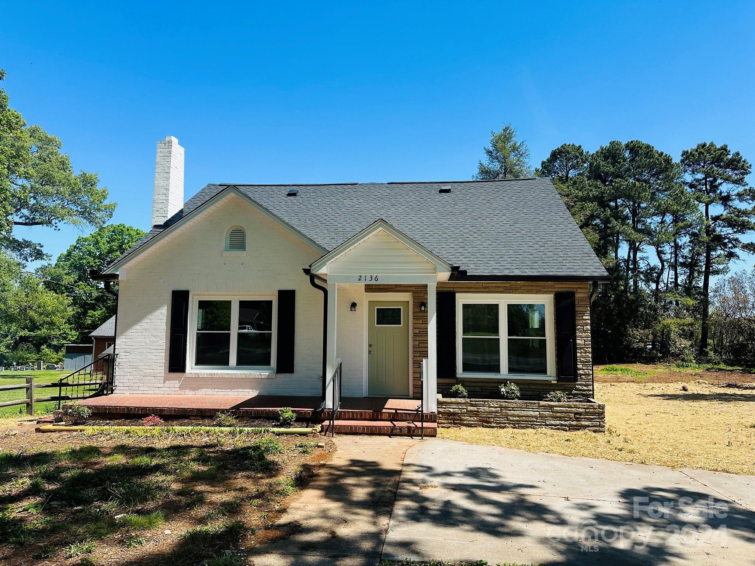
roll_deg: -0.1
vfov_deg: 56.8
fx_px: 523
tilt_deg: +5.5
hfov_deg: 71.6
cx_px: 378
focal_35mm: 24
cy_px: 283
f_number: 1.78
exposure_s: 1/2882
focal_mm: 6.86
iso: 80
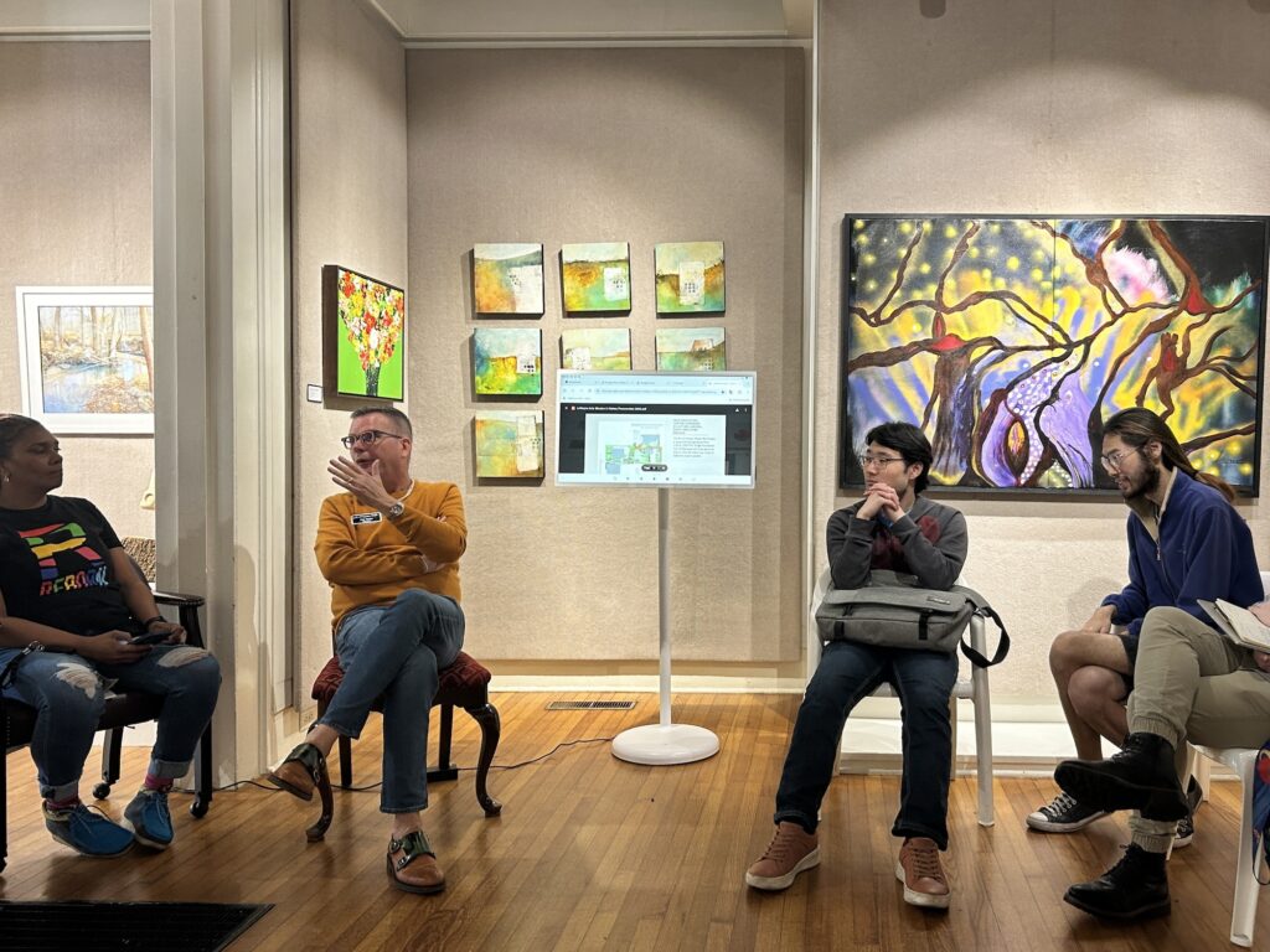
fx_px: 954
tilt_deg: -1.3
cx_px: 635
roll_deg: -0.5
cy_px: 476
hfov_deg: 67.3
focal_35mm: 26
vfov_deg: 53.1
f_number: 1.5
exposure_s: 1/60
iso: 125
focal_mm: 5.7
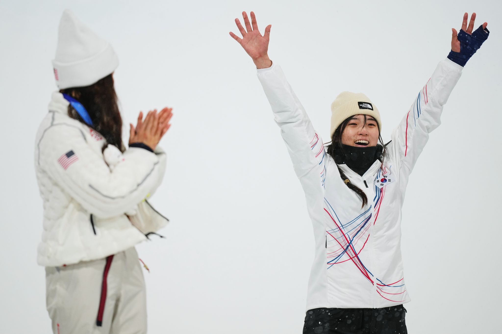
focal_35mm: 400
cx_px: 251
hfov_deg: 5.2
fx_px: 5577
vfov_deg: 3.4
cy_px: 167
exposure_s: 1/1250
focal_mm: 400
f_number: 2.8
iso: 1000
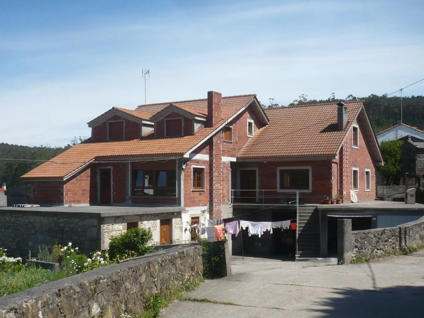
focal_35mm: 42
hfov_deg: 44.8
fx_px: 514
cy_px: 170
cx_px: 207
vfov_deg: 34.3
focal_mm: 5.8
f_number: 8
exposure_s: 1/250
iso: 100
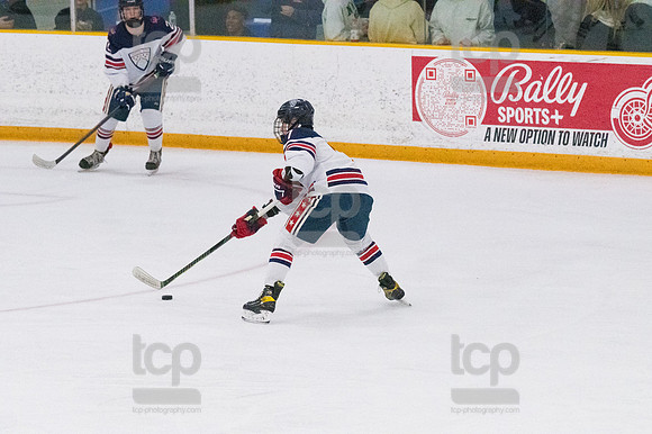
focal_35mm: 270
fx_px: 4887
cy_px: 217
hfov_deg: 7.6
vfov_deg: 5.1
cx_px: 326
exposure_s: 1/1600
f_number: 5
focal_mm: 180
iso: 8000
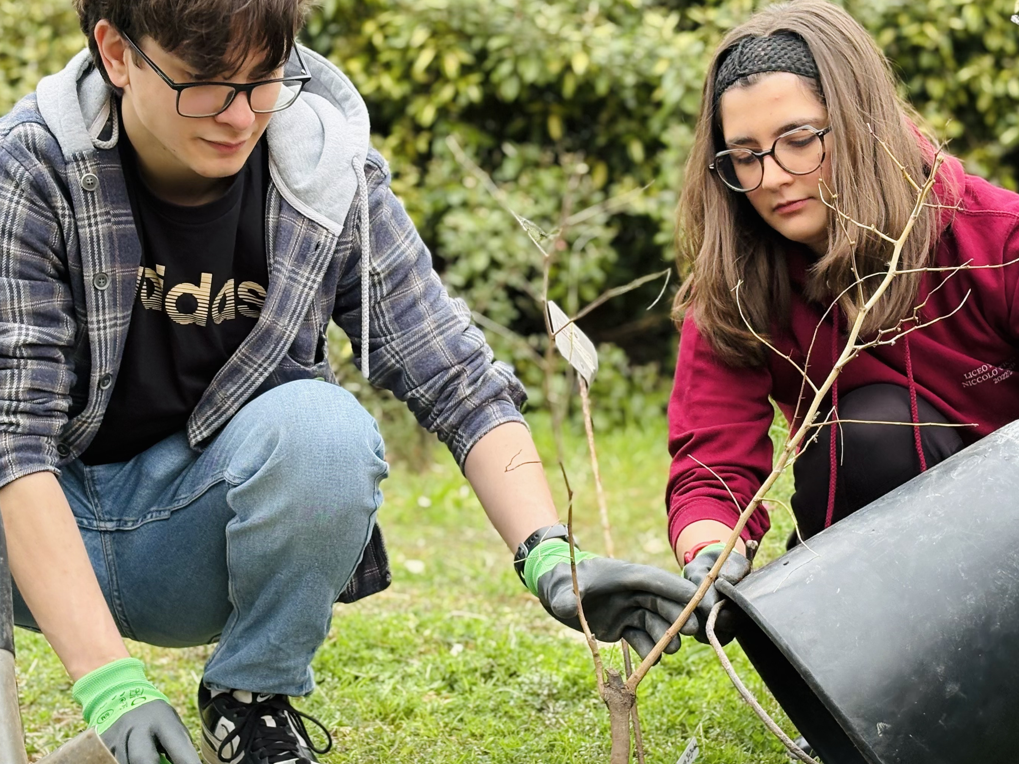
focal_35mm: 78
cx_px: 464
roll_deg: +0.8
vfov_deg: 18.9
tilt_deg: +4.6
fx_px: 2296
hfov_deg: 25.0
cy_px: 410
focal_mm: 5.96
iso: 64
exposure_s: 1/236
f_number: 1.6
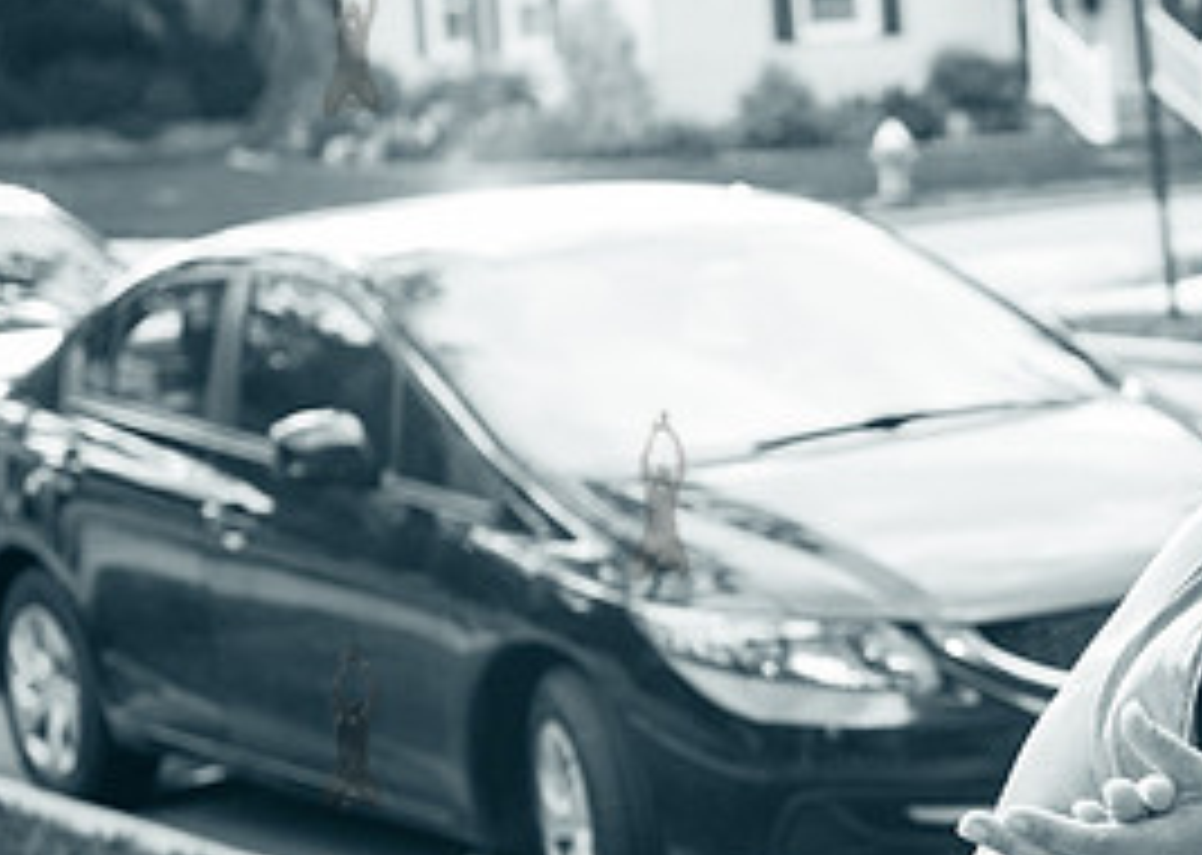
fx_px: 4023
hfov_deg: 16.6
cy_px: 687
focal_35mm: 118
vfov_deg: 12.1
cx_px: 1252
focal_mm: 50
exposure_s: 1/400
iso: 1250
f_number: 4
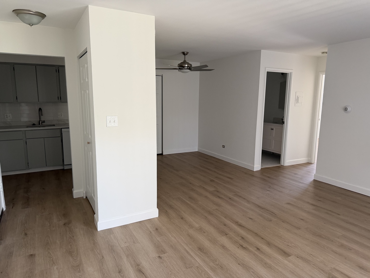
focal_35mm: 24
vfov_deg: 56.8
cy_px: 139
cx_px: 185
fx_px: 257
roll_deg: +0.0
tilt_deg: -10.2
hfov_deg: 71.6
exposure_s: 1/60
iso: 250
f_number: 1.78
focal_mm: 6.76
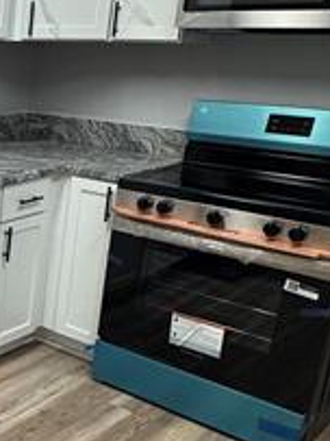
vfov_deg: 36.2
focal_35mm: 53
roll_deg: +0.1
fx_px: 674
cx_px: -200
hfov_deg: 21.7
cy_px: 222
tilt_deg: -14.4
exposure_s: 1/120
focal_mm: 2.22
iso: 160
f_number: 2.2
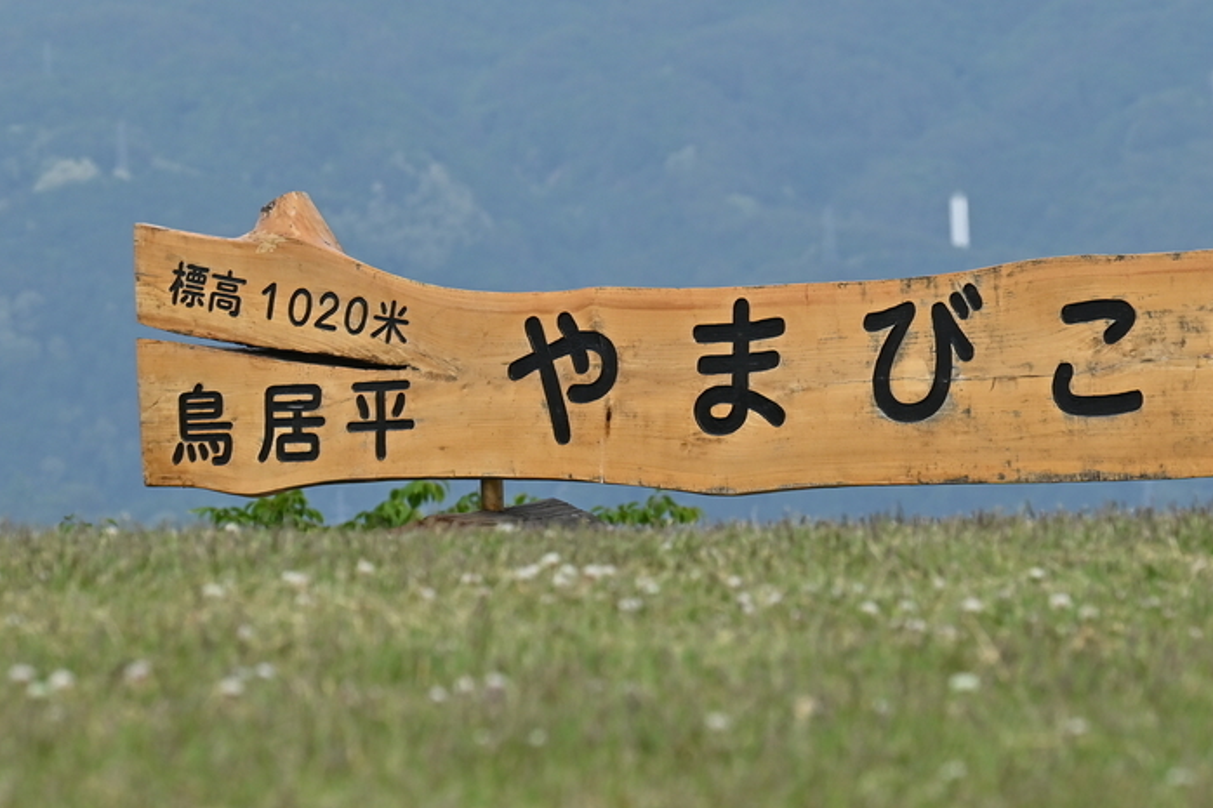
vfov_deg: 3.8
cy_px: 389
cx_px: 725
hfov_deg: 5.7
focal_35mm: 361
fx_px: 12160
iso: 200
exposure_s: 1/1000
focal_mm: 140
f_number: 8
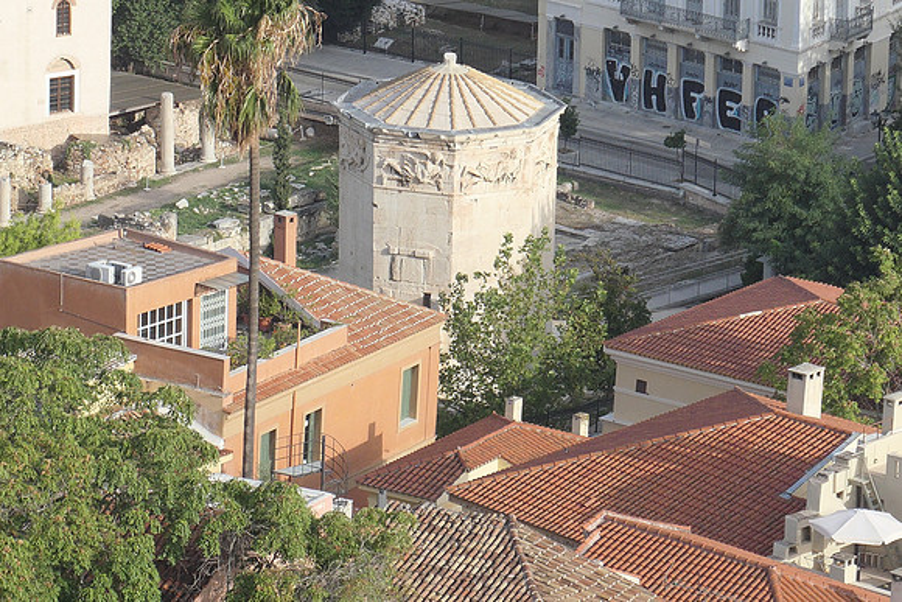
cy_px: 301
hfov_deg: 7.0
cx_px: 451
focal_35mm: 293
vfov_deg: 4.7
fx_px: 7343
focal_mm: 71.5
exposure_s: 1/1000
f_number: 6.1
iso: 500
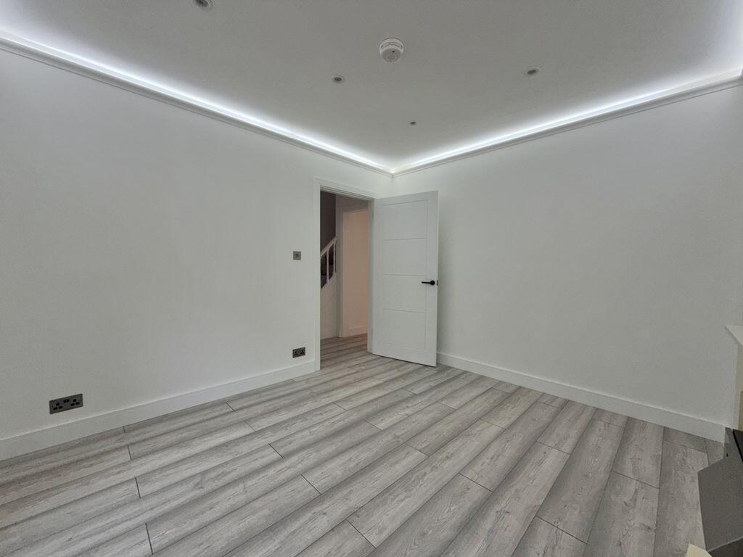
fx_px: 300
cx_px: 372
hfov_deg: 102.1
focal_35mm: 14
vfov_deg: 85.7
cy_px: 278
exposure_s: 1/100
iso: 64
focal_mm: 2.22
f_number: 2.2
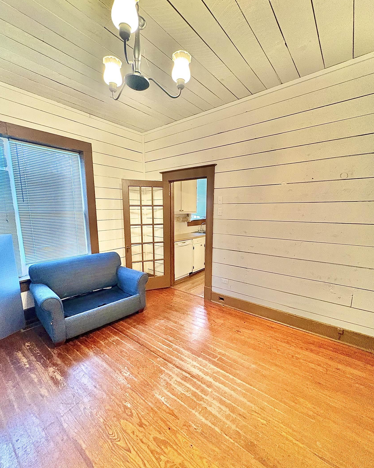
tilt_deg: -9.9
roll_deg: -0.6
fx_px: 208
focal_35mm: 15
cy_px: 247
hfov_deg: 84.0
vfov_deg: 96.7
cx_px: 184
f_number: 2.2
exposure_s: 1/40
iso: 640
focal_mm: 2.22
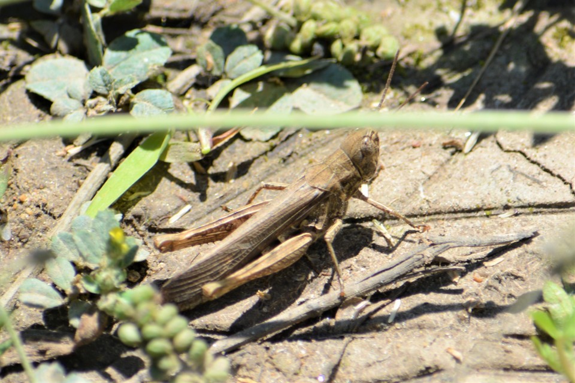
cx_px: 288
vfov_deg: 3.1
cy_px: 192
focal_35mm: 450
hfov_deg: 4.6
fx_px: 7187
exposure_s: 1/200
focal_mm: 300
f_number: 8
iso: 100
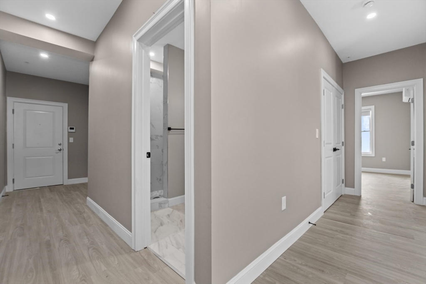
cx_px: 213
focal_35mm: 15
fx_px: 178
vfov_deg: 77.3
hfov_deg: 100.4
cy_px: 142
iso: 800
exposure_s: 1/80
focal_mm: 10
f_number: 5
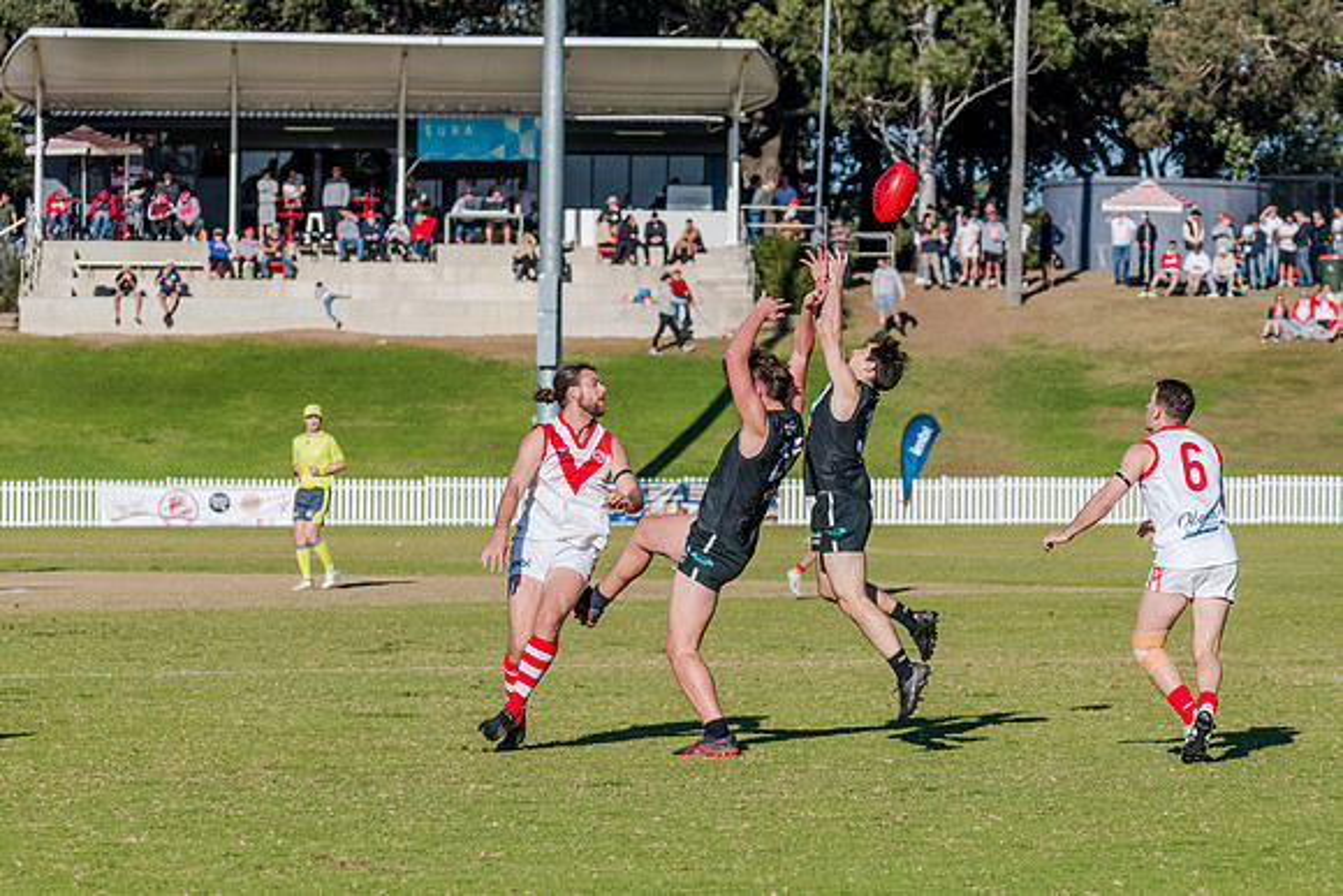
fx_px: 7848
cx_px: 639
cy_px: 470
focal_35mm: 210
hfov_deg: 9.8
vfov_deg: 6.5
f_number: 8
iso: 640
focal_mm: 195
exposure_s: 1/2000
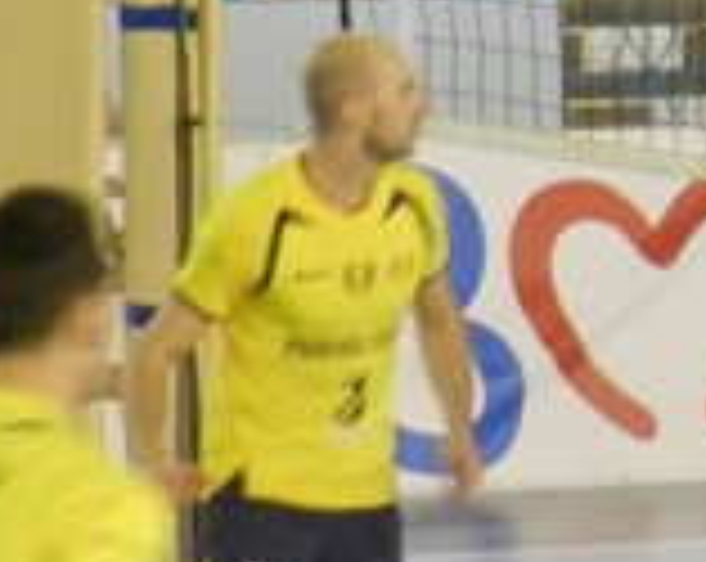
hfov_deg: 3.5
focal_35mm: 536
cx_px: 2105
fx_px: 11179
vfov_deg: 2.9
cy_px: 162
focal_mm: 14.9
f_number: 4.4
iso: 400
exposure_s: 1/25
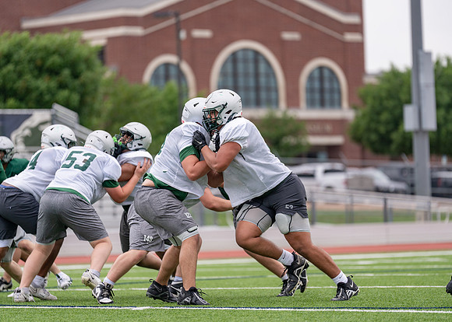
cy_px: 161
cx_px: 226
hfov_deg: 9.4
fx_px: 2750
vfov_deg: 6.7
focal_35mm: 214
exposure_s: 1/2500
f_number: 2.8
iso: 250
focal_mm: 200
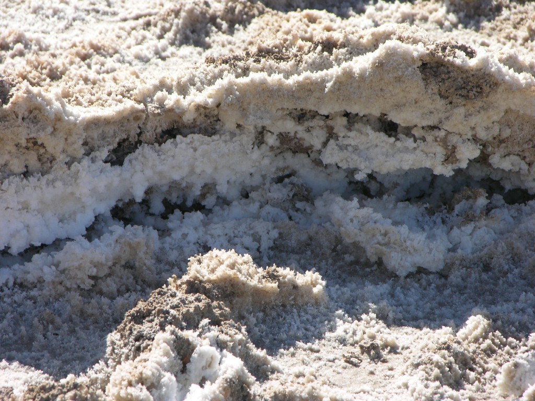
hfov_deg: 7.1
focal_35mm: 280
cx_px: 268
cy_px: 200
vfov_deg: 5.3
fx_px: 4327
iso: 50
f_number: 5.3
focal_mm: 71.2
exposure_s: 1/224
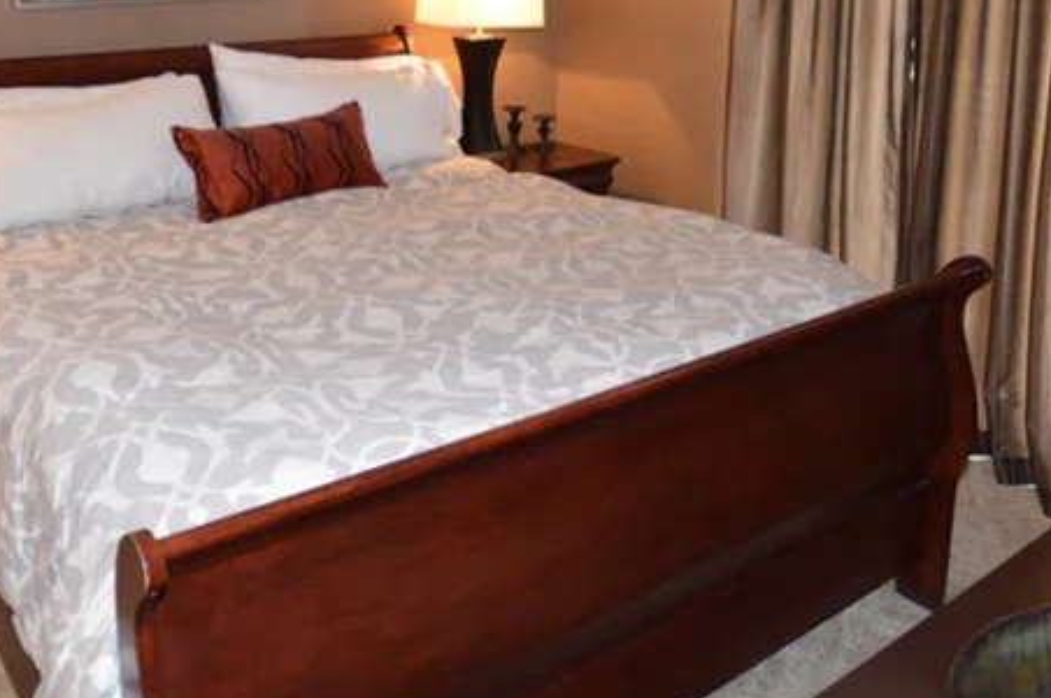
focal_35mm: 34
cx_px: 432
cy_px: 102
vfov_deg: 36.9
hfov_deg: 55.5
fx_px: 991
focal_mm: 10
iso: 1100
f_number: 3.5
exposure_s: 1/60
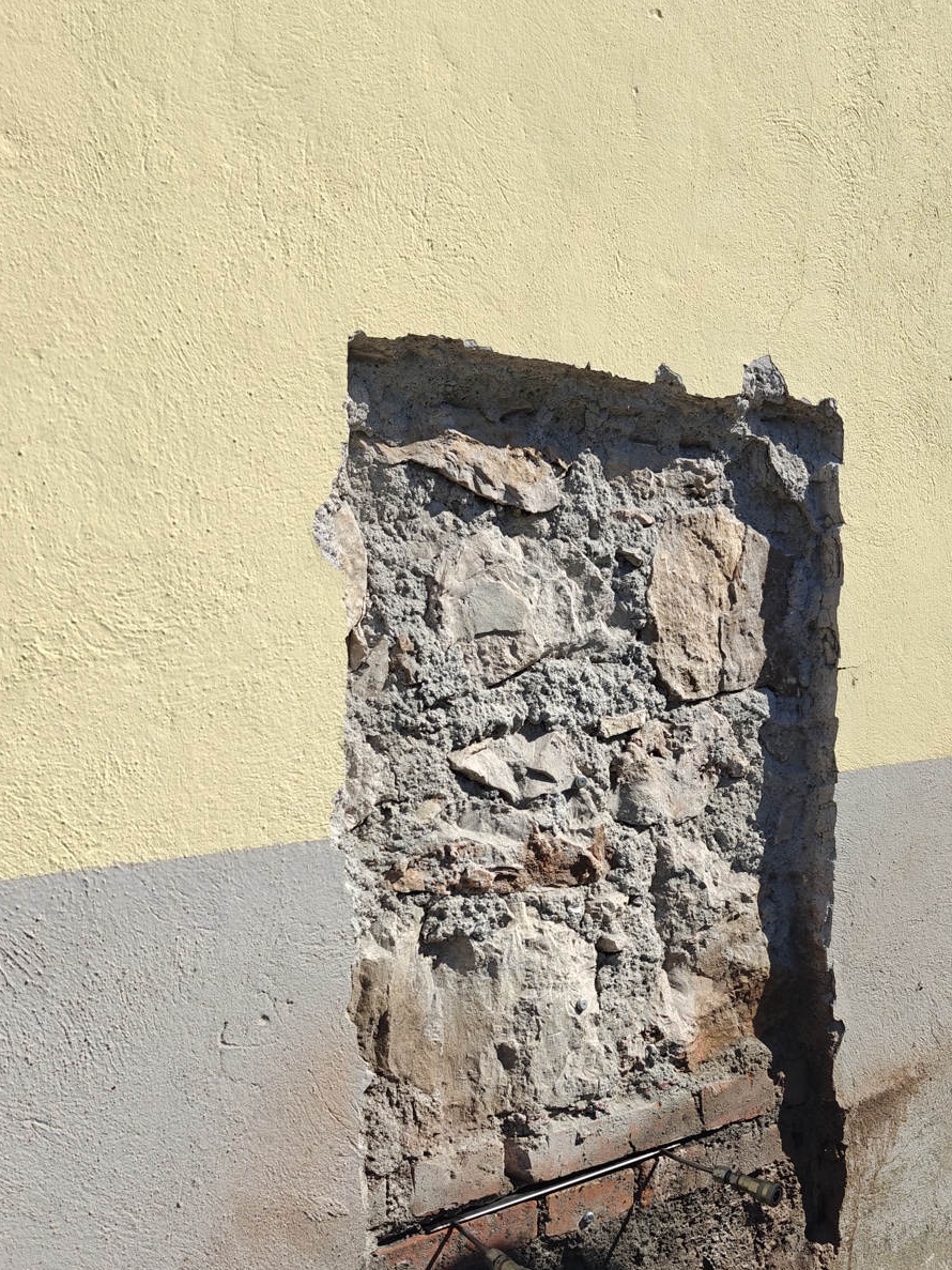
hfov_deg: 45.2
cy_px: 828
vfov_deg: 57.3
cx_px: 568
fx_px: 1137
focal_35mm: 31
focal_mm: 6.06
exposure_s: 1/2626
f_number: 1.6
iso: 50
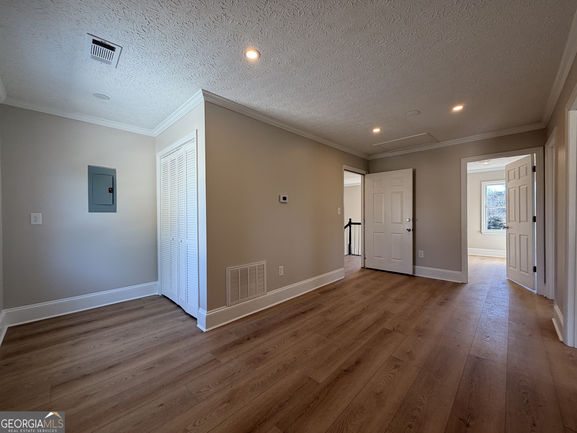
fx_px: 233
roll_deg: +0.6
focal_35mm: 14
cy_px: 216
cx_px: 288
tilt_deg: -0.6
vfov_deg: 85.7
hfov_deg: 102.1
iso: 80
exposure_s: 1/120
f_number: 2.2
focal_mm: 2.22
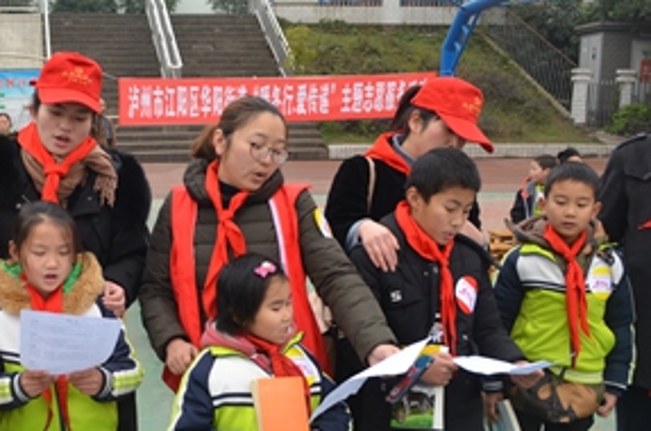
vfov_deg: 28.4
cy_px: 262
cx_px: 168
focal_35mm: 47
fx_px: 848
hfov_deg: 40.9
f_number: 5.6
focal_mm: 18
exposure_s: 1/125
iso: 360
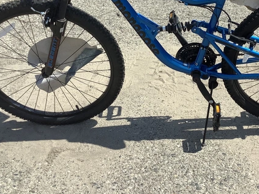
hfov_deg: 34.5
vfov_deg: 26.3
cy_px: 57
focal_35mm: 55
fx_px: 411
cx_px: 178
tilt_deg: -27.5
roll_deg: +1.0
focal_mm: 3.3
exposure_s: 1/1404
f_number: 2.4
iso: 25
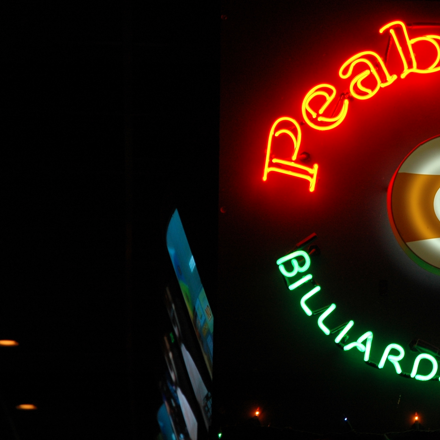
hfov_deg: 11.6
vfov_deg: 11.7
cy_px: 214
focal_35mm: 149
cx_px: 448
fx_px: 2143
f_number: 4.5
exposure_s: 1/25
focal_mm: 56
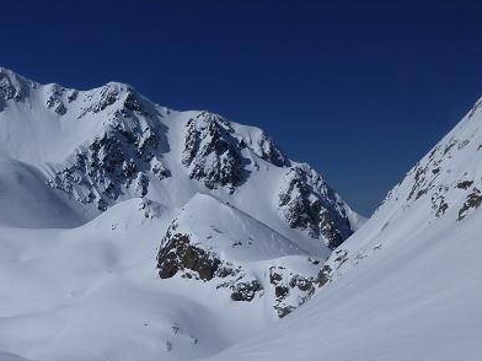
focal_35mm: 51
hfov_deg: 36.0
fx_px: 710
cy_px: 235
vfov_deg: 28.4
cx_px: 82
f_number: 10
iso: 80
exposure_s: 1/500
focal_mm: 4.5
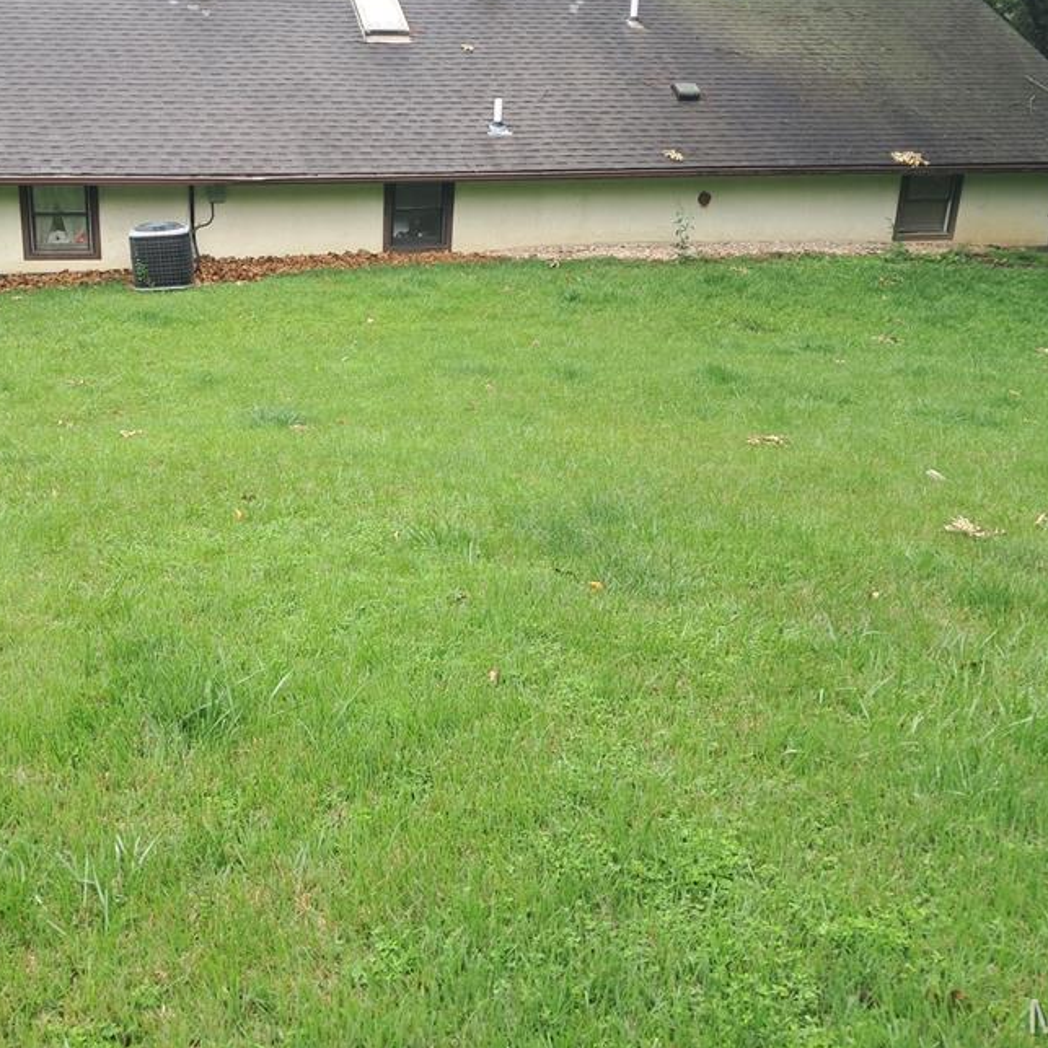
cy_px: 425
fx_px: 1302
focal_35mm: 38
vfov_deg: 43.7
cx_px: 357
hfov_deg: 43.3
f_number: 1.8
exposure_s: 1/60
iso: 50
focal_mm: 4
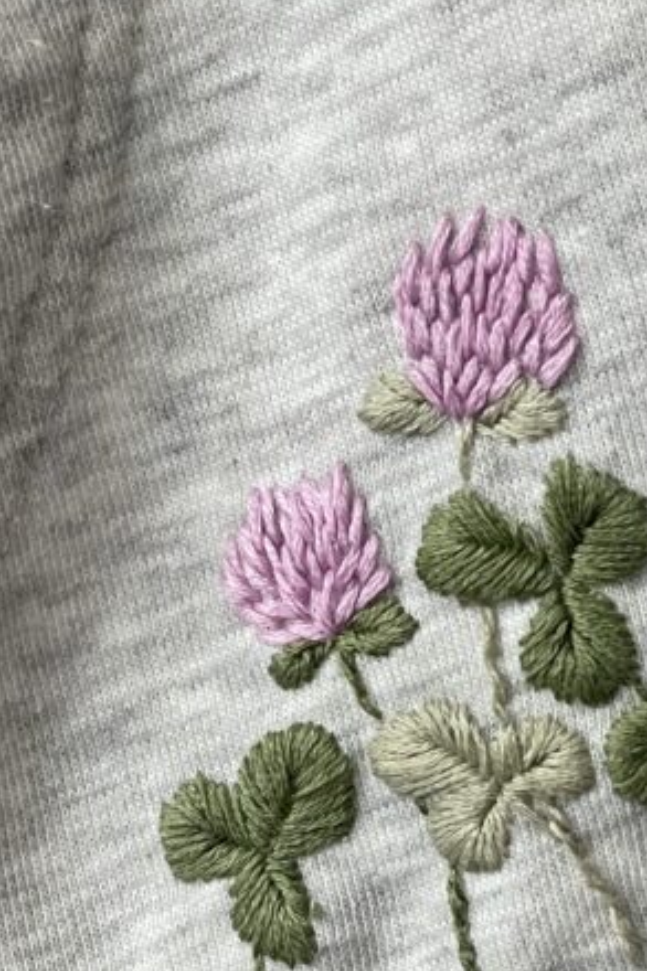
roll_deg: +2.8
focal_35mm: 126
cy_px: 715
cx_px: 804
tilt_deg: -10.1
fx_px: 3399
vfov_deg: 16.2
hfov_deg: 10.7
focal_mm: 6
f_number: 2
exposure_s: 1/60
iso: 320
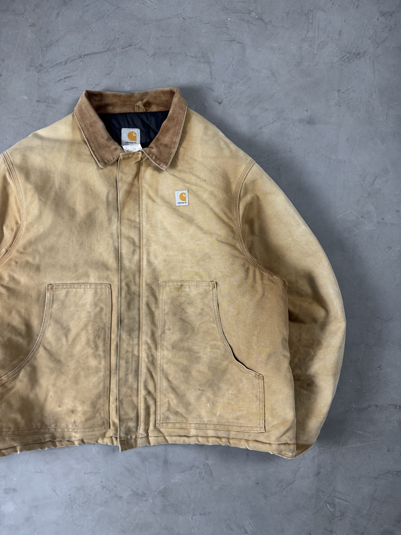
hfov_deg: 56.8
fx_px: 371
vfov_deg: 71.6
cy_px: 268
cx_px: 200
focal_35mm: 24
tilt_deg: -85.2
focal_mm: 6.76
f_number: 1.78
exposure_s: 1/60
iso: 200
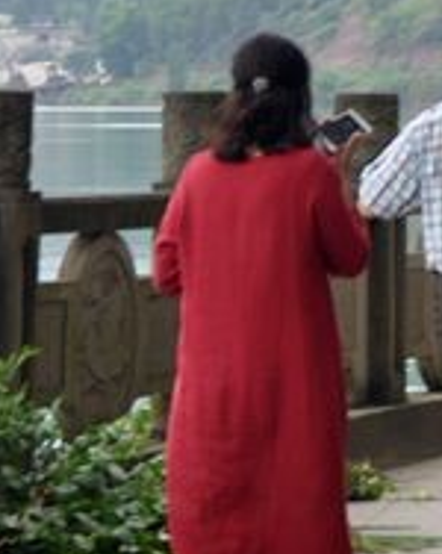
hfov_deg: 3.9
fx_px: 6469
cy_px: -4
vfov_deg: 4.9
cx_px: 964
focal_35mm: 395
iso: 320
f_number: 13
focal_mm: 66
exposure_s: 1/200
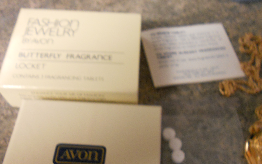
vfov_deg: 31.7
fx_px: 286
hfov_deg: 49.1
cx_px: 151
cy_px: 113
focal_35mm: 40
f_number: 3.5
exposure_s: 1/10
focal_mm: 5.8
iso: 400
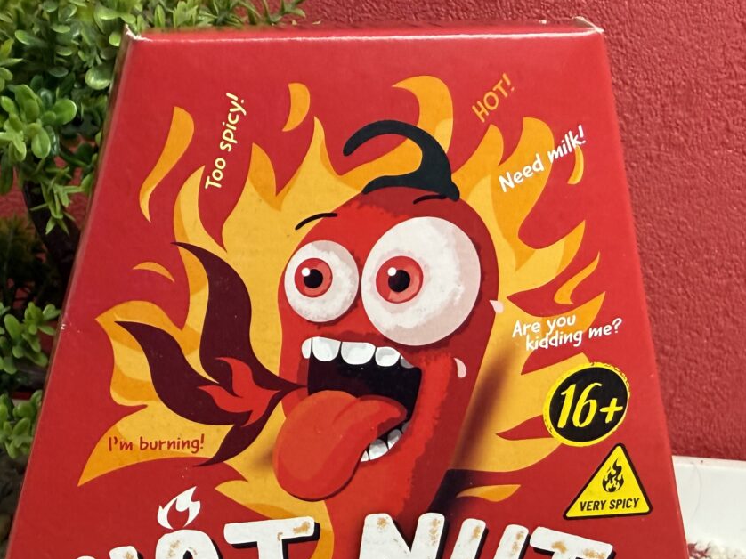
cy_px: 491
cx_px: 312
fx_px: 948
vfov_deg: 31.5
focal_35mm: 44
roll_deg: +1.3
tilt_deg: -24.6
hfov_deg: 42.8
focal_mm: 2.22
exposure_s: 1/100
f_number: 2.2
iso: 320
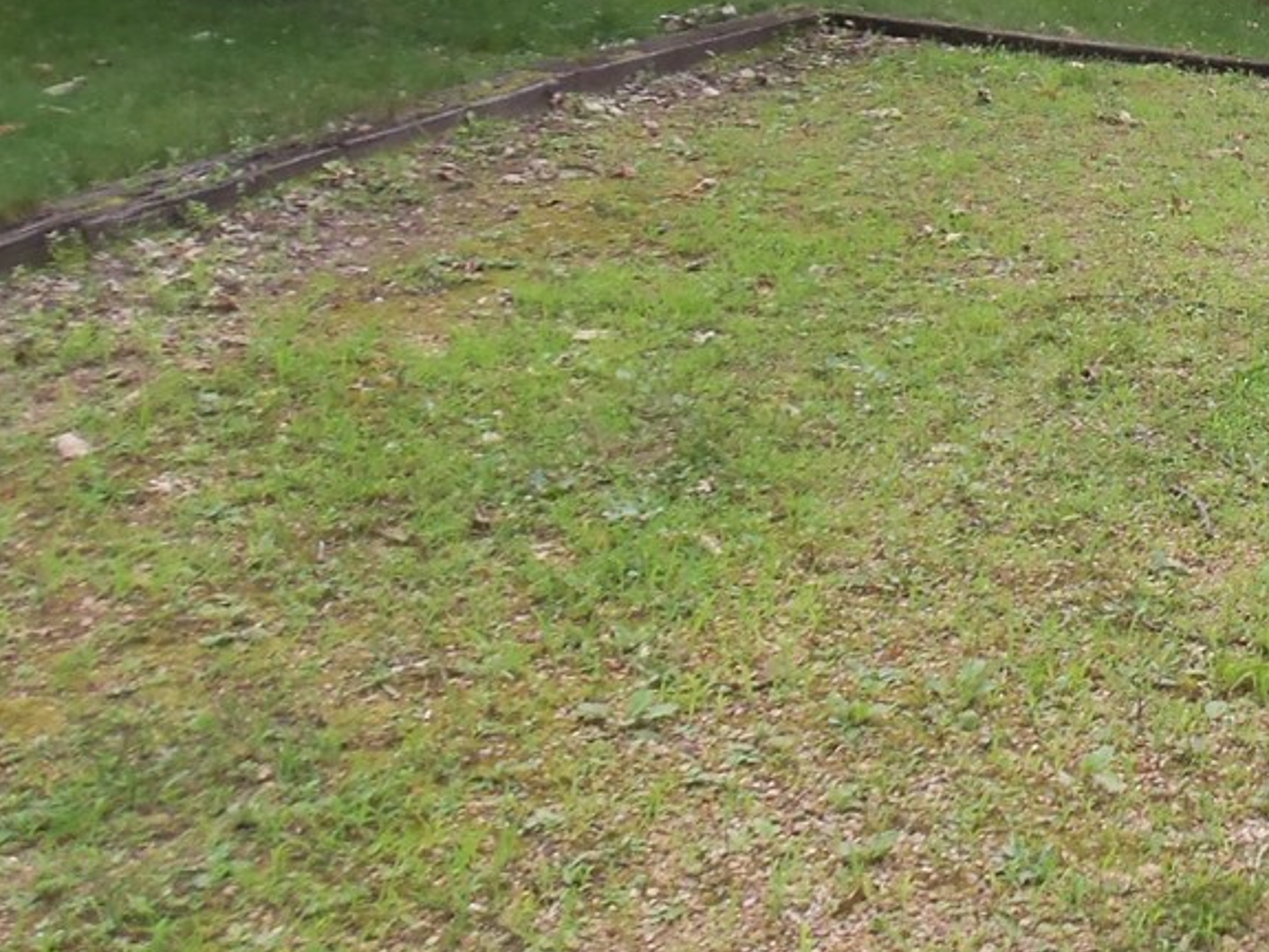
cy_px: -60
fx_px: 2566
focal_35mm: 70
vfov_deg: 20.2
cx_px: 1569
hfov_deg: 24.8
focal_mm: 5.1
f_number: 3.3
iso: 80
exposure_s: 1/80
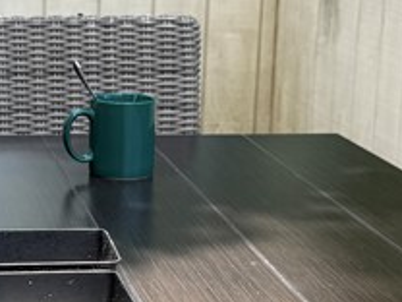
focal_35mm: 118
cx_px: 23
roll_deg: -1.1
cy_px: 213
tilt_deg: -13.1
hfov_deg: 16.4
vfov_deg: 12.5
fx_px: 1370
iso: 80
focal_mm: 6.76
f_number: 1.78
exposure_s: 1/649
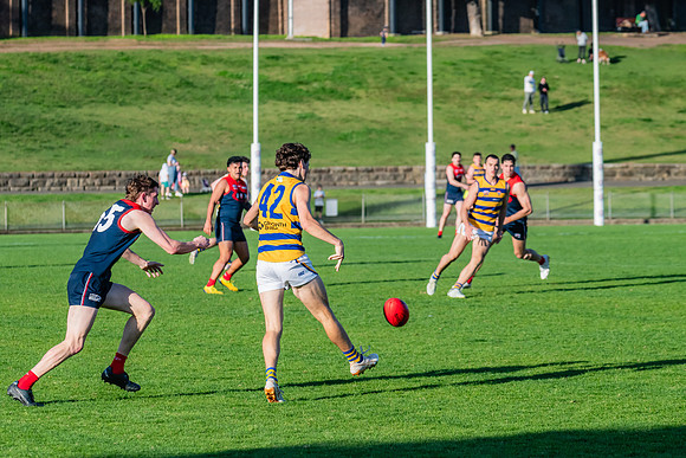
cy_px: 230
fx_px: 3953
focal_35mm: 207
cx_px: 355
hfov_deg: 9.9
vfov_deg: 6.6
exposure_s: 1/1600
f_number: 8
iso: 800
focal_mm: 195
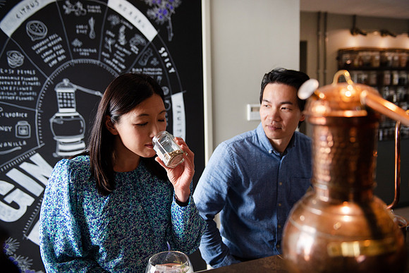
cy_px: 136
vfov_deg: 41.1
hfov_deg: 58.7
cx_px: 204
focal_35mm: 32
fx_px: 364
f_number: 2.8
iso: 320
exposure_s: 1/250
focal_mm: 32
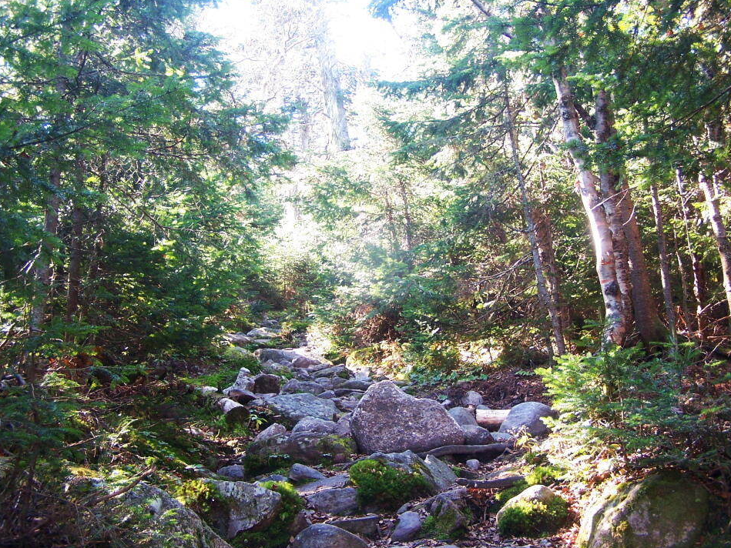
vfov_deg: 35.1
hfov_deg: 45.7
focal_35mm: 41
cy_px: 256
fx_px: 866
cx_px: 392
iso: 100
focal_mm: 6.3
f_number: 2.8
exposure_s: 1/30
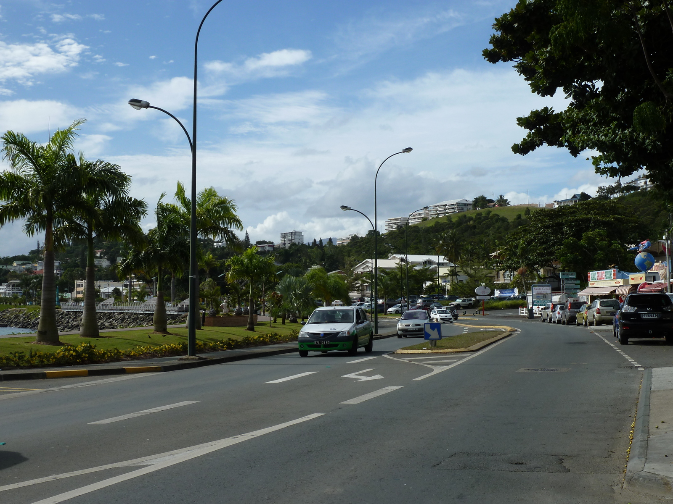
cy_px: 252
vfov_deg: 30.3
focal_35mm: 48
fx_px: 933
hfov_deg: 39.7
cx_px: 336
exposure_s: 1/400
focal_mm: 7.9
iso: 80
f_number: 5.6
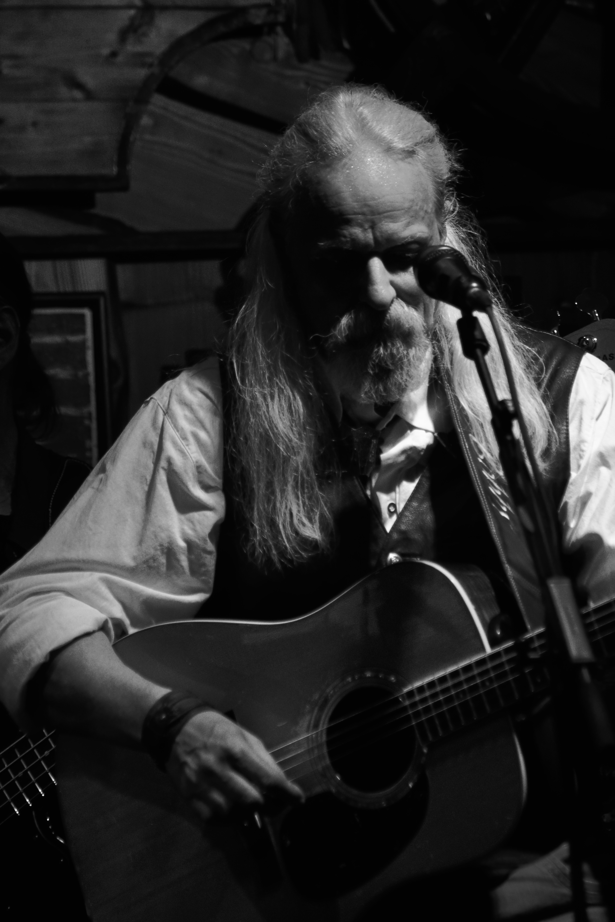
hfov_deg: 6.1
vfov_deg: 9.1
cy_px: 461
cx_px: 308
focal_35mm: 225
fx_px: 5765
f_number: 4.5
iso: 1250
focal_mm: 150
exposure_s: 1/250
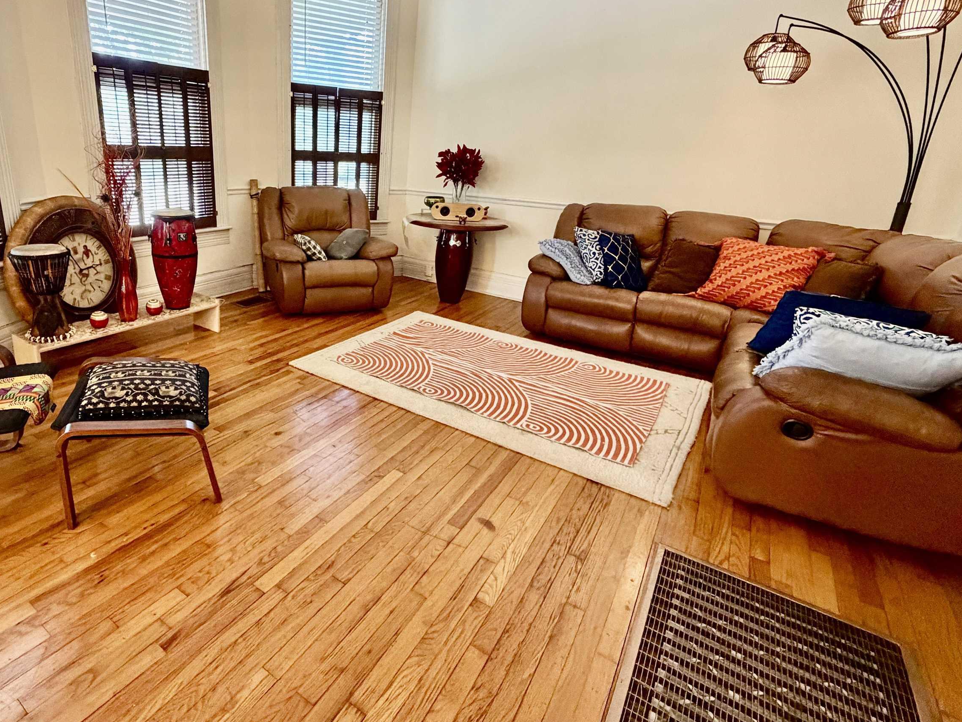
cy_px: 318
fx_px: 528
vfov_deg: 68.4
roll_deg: -2.5
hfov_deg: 83.0
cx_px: 359
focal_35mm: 19
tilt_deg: -17.8
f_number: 2.2
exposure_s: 1/60
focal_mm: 2.22
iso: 640
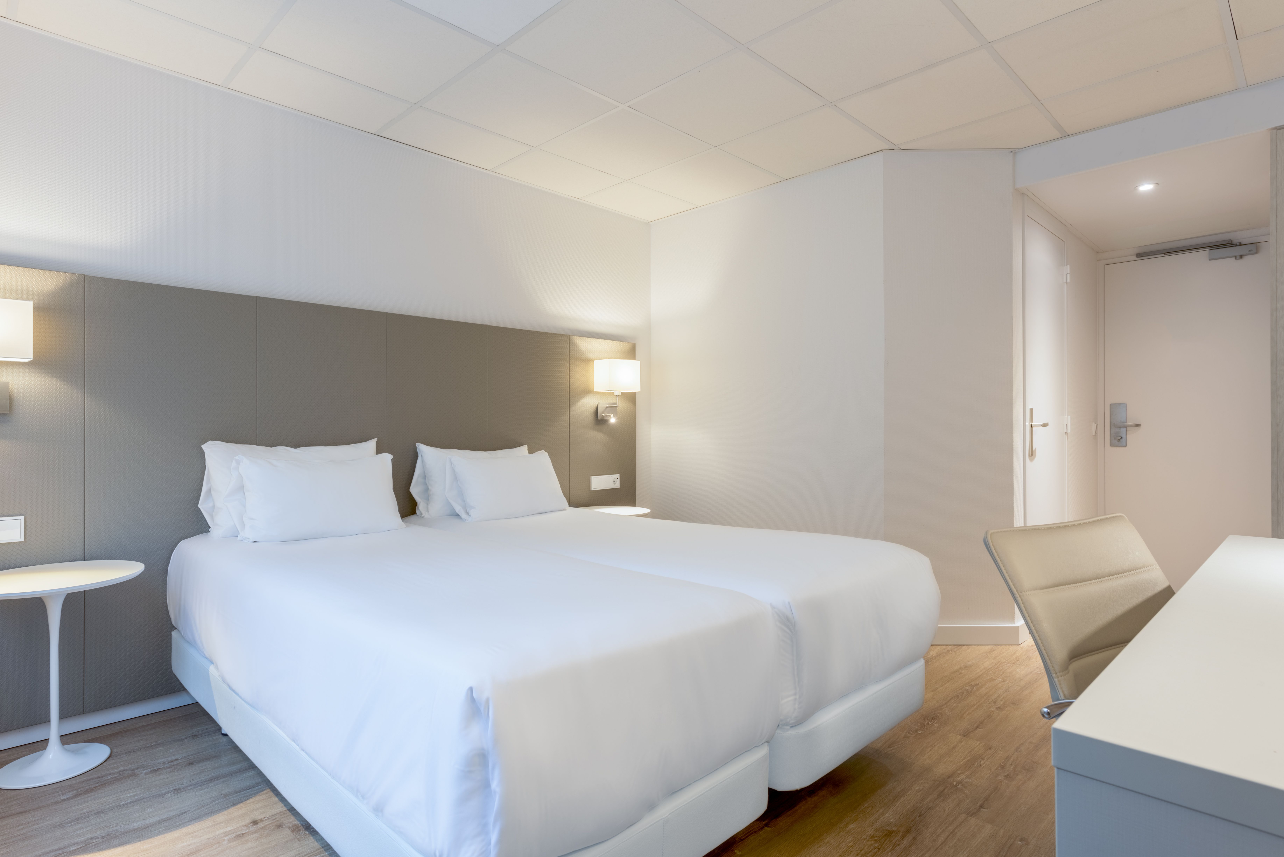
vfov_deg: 64.6
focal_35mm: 19
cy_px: 428
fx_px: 678
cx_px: 642
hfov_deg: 86.9
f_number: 11
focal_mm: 19
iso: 100
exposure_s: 1/15
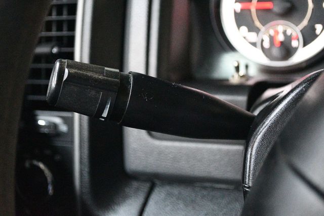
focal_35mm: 63
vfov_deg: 21.5
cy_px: 108
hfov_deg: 31.9
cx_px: 162
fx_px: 567
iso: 12800
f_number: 5.3
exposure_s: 1/60
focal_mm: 42
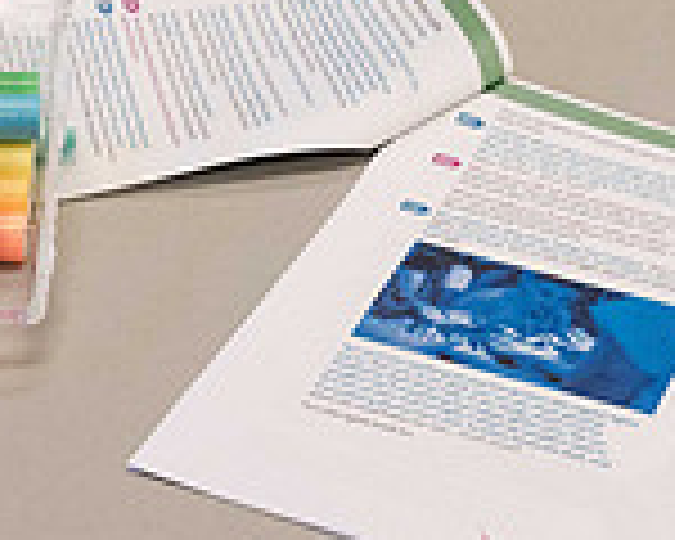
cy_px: -69
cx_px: 381
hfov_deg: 14.4
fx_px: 2677
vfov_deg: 11.3
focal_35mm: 134
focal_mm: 35
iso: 6400
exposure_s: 1/400
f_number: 10
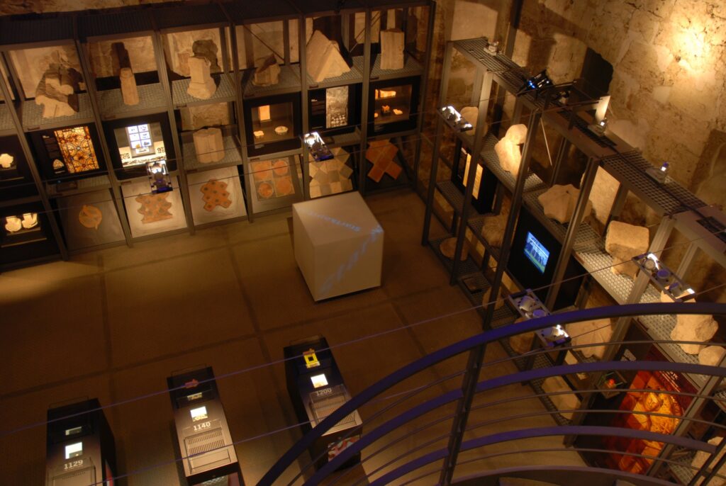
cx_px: 363
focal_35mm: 27
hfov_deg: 67.3
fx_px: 545
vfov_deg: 48.1
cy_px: 243
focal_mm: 18
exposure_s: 1
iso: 200
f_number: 3.5
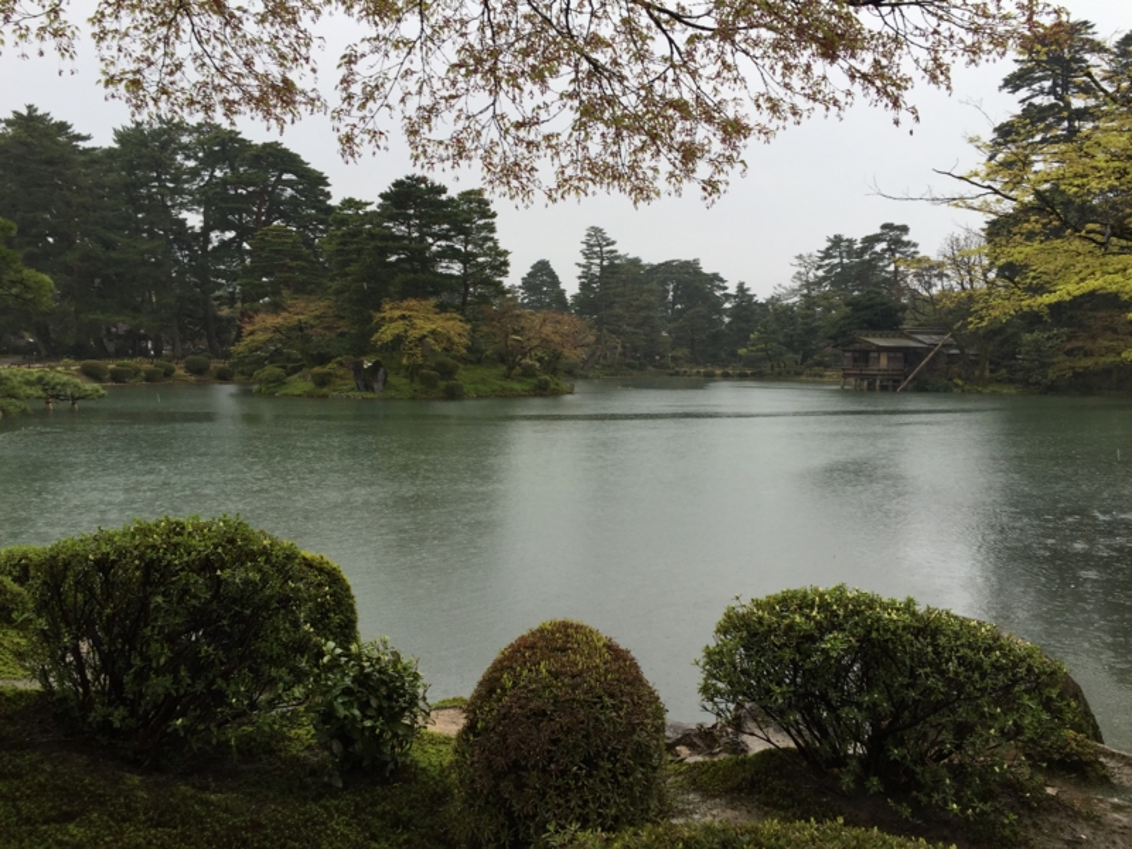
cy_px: 424
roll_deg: -3.1
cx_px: 566
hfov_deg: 61.7
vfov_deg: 48.2
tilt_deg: -5.0
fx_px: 948
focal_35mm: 29
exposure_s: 1/247
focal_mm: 4.15
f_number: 2.2
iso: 32
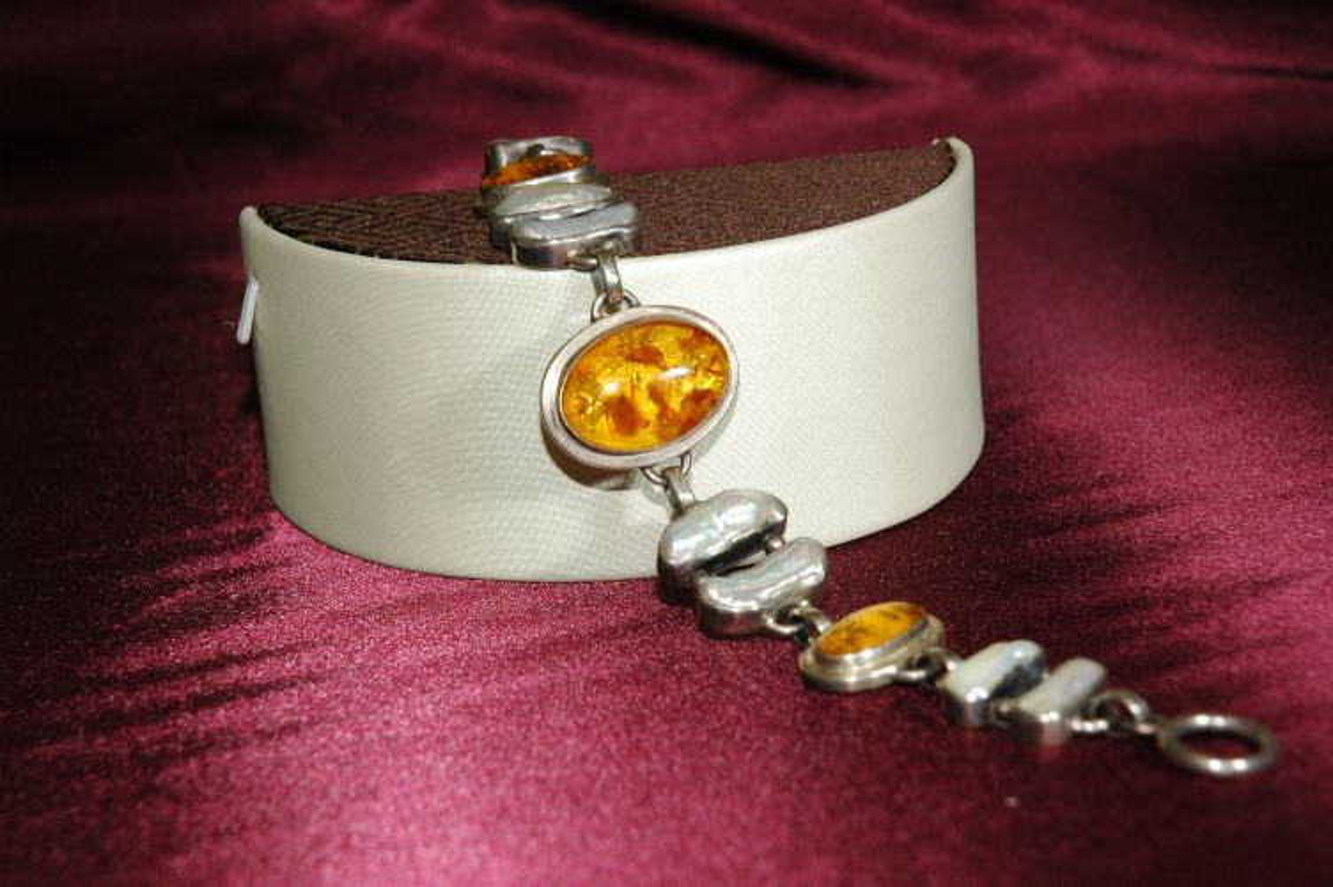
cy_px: 444
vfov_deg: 13.0
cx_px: 666
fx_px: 3884
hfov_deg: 19.5
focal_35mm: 105
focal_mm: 70
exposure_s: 1/80
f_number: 11
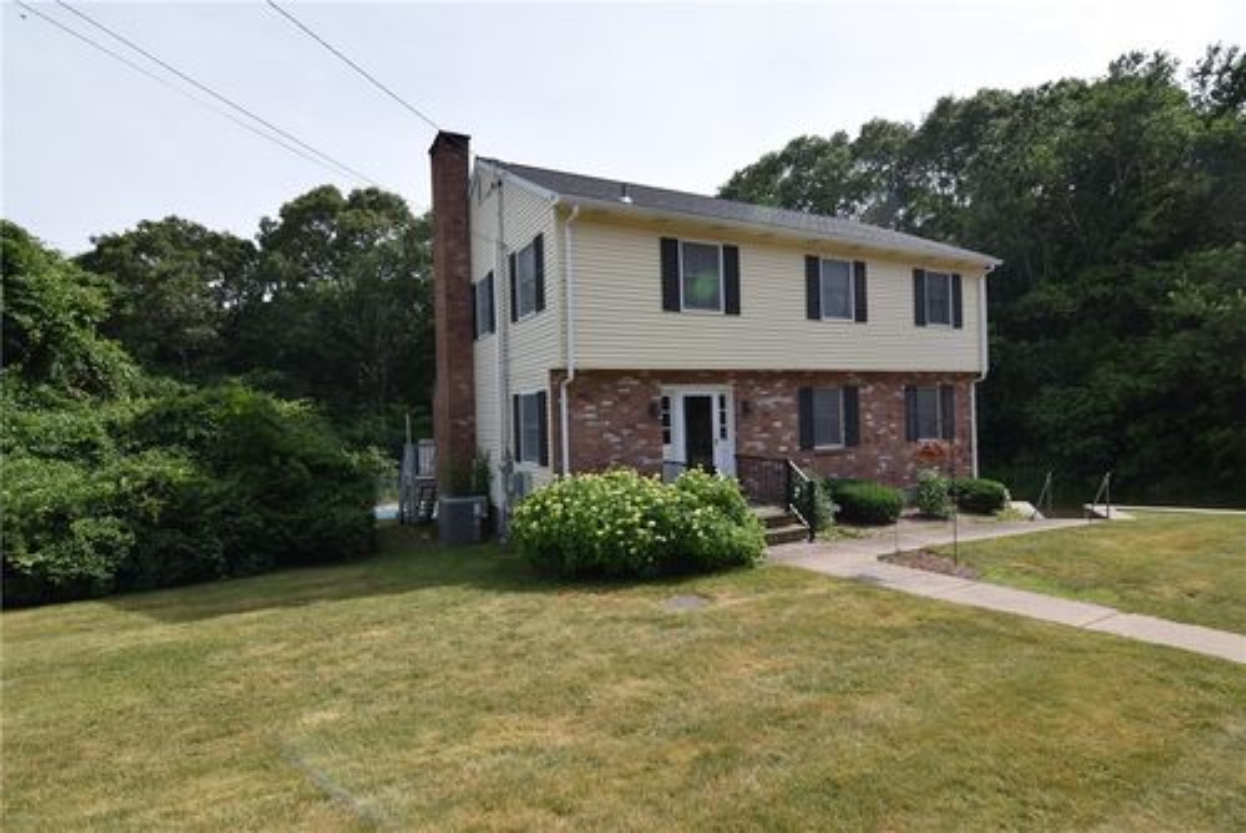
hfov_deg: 92.4
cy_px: 416
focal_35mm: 17
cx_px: 623
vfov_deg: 69.7
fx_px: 597
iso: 200
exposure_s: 1/320
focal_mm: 11.5
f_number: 9
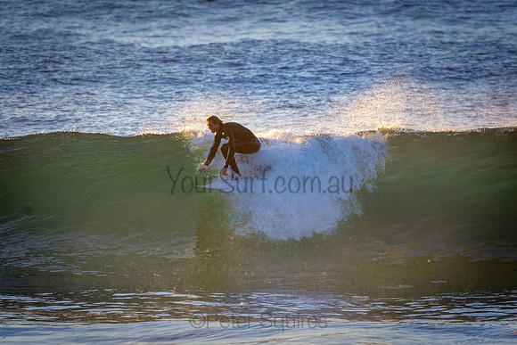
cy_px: 172
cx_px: 258
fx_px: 10773
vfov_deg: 1.8
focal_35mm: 750
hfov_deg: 2.7
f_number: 5.6
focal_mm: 500
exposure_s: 1/2000
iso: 1000
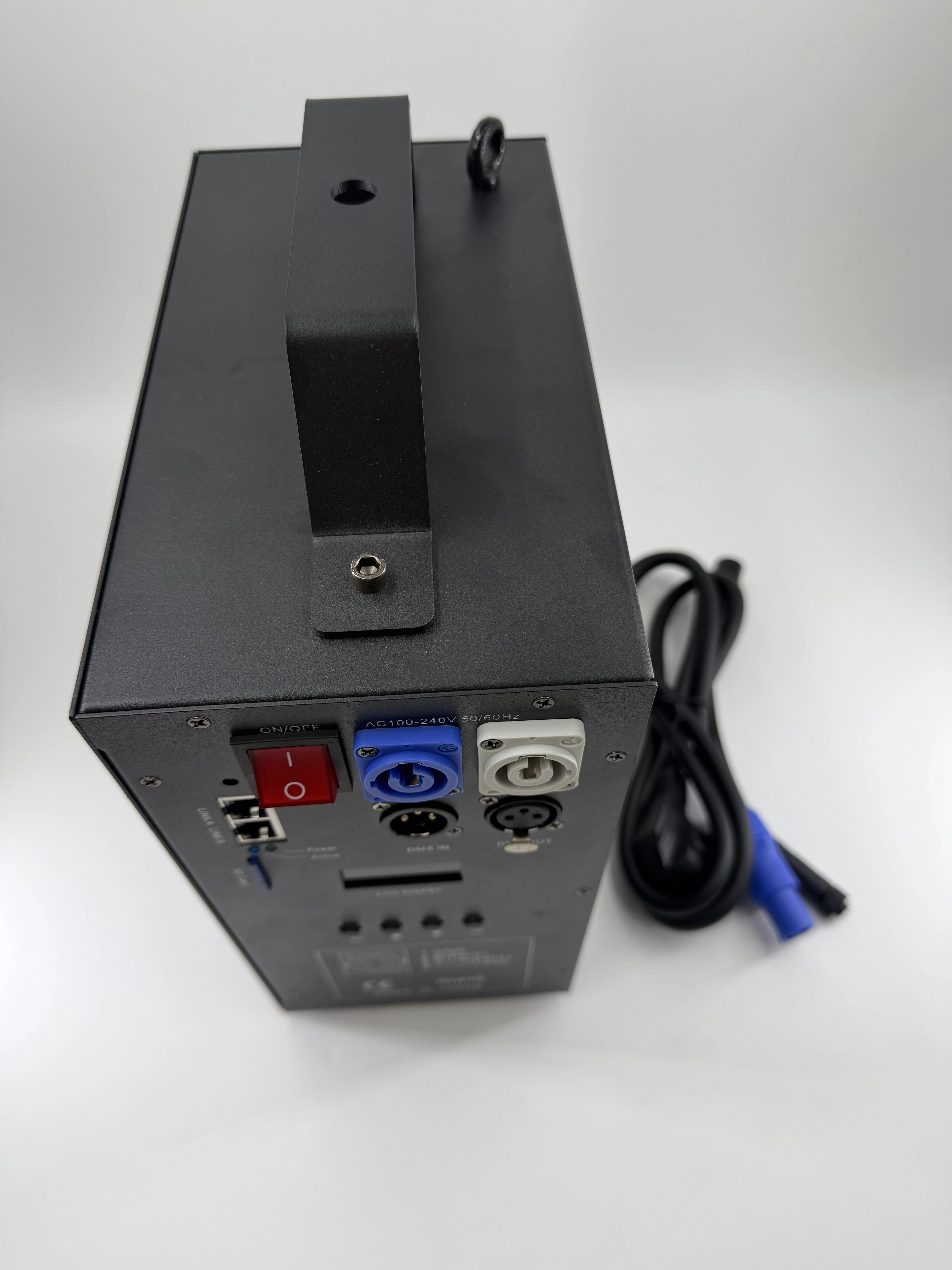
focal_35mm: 24
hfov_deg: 56.8
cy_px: 635
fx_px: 880
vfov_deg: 71.6
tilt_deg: -54.8
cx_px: 476
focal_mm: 6.76
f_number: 1.78
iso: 80
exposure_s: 1/868
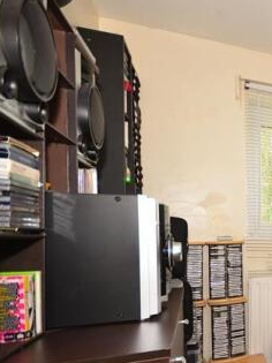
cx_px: 371
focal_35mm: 30
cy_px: 238
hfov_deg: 32.2
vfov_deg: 58.8
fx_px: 315
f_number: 5
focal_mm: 10
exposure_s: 1/40
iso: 200
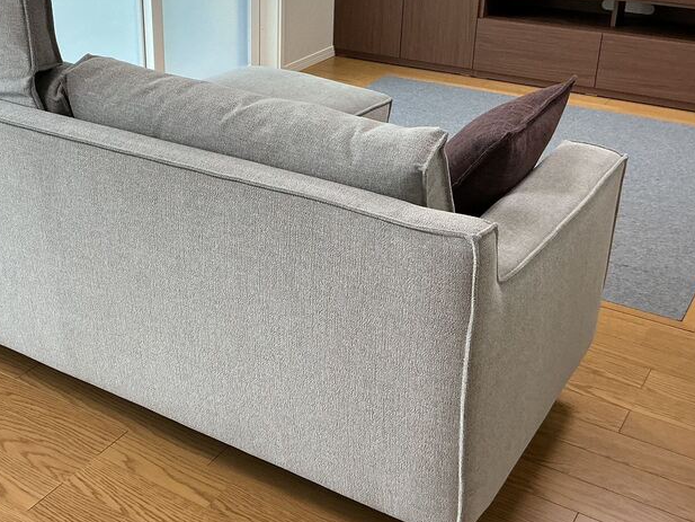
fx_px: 944
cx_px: 259
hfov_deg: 40.1
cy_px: 194
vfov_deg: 30.8
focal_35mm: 47
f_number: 1.8
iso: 64
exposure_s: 1/60
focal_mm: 3
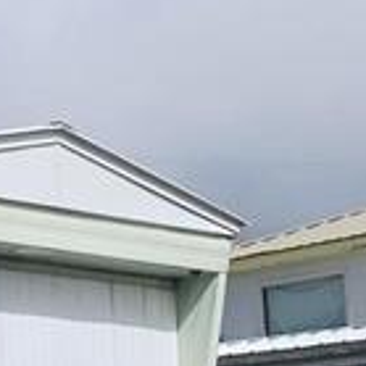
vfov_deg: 9.4
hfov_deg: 9.3
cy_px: 484
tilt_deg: +2.6
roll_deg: +1.6
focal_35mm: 182
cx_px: -245
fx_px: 2177
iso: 20
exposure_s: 1/4367
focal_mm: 3.99
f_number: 1.8
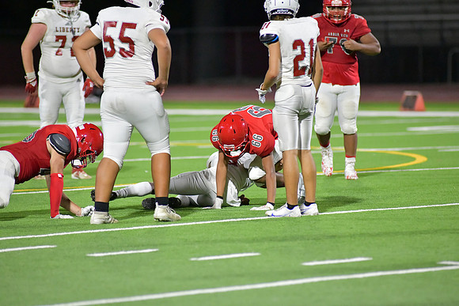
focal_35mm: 300
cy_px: 153
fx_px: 3826
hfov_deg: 6.9
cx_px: 230
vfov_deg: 4.6
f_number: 4
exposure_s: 1/1250
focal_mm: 300
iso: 9000
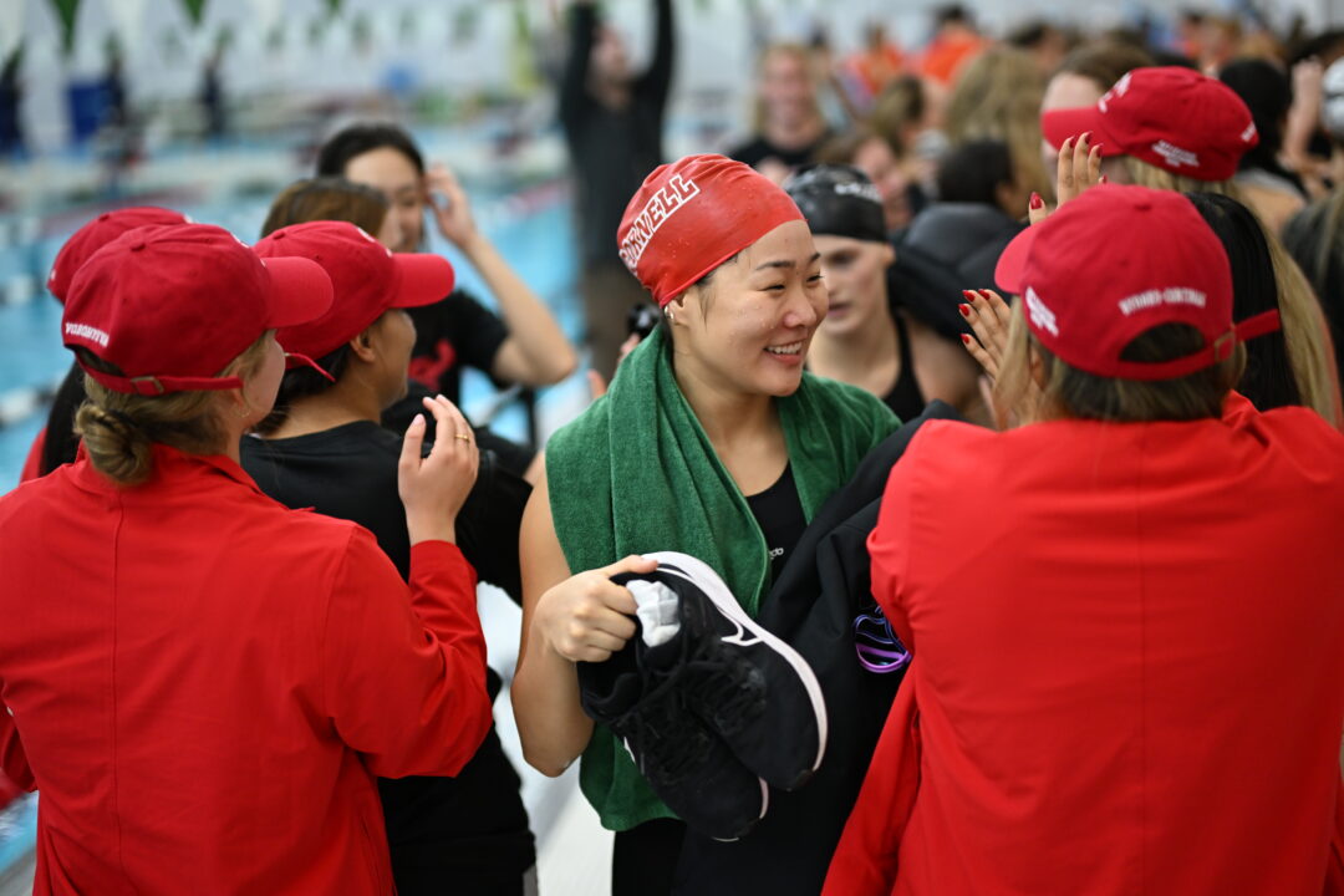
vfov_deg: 27.0
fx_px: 1867
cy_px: 448
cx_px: 672
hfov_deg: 39.6
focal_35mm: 50
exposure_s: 1/2000
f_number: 1.2
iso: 1250
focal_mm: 50
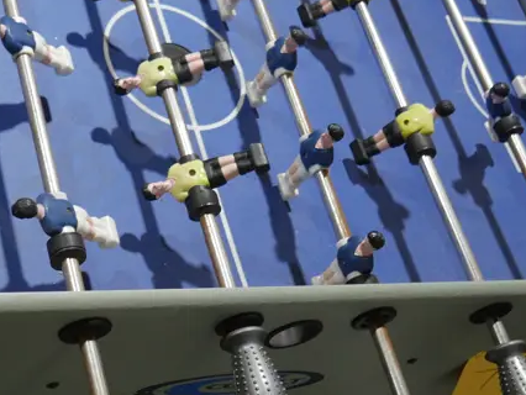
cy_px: 124
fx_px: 1171
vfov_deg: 19.1
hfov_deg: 25.1
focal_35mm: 77
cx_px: 146
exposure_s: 1/60
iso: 250
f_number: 3.6
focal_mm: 16
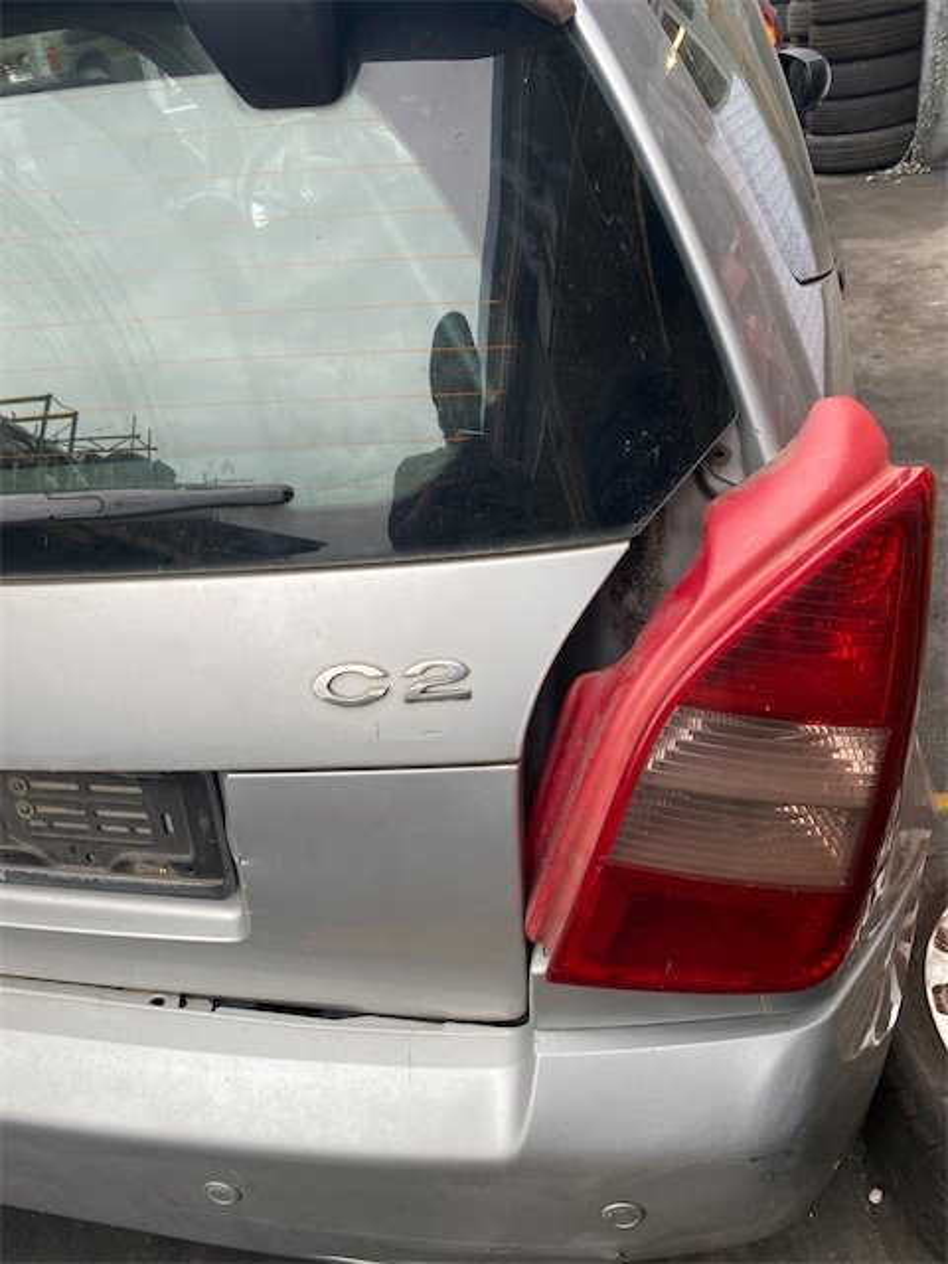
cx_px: 474
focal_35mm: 26
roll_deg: +10.9
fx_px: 949
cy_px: 632
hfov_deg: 53.1
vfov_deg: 67.3
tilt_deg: -32.5
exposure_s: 1/122
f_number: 1.8
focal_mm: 4.25
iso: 32
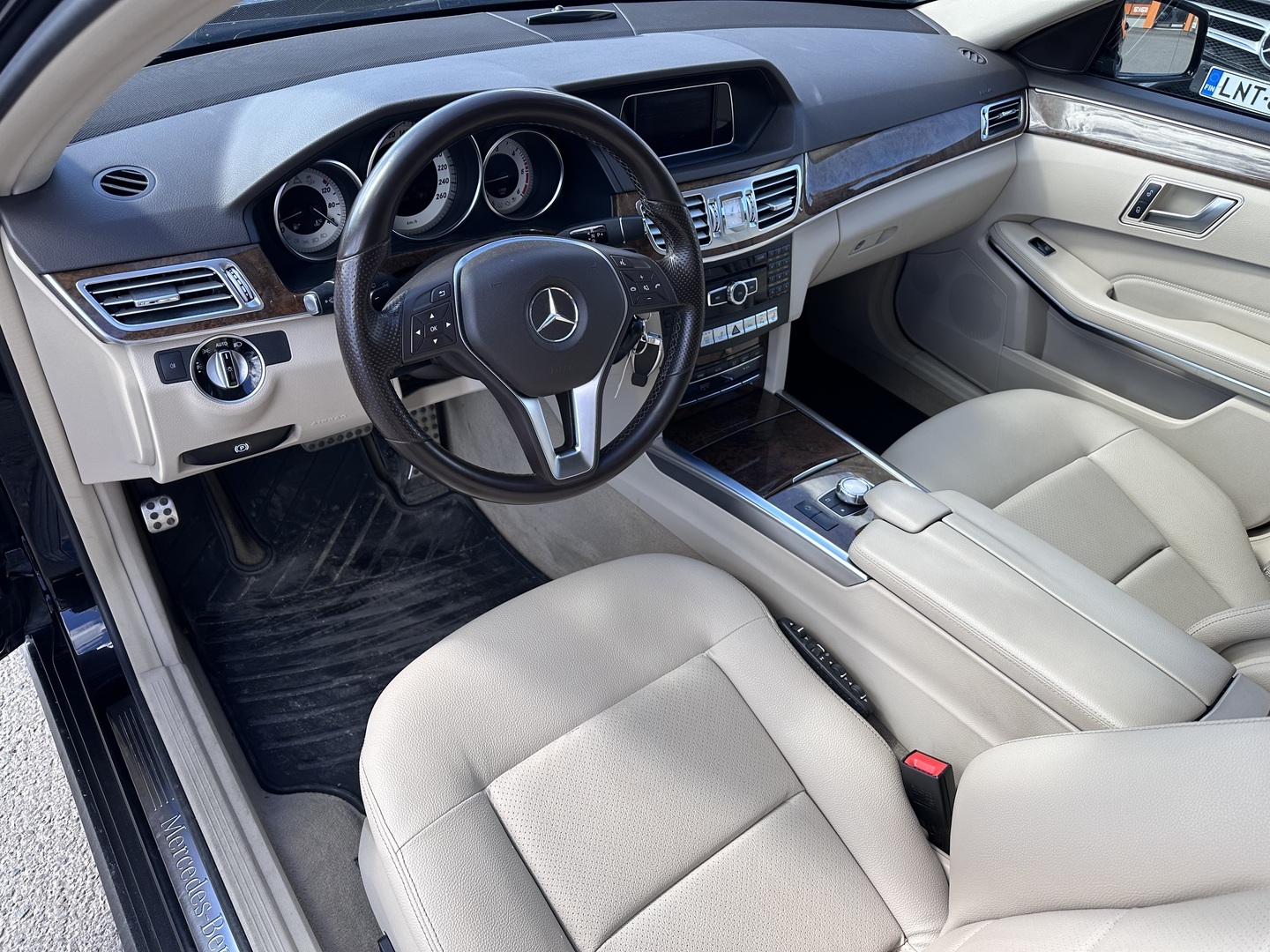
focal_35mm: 24
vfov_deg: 56.8
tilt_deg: -41.1
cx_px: 635
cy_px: 476
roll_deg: -8.6
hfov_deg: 71.6
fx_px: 881
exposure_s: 1/535
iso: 80
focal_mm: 6.86
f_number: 1.78
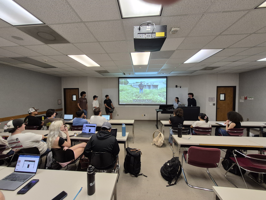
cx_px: 133
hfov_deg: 106.2
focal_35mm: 13
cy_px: 100
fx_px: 100
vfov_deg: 89.9
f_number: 2.2
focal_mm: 1.74
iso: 320
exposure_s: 1/60
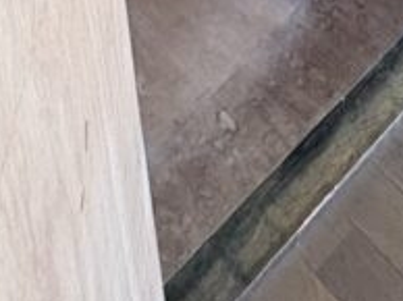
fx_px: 860
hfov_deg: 25.6
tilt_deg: -19.1
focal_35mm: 74
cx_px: 351
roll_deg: +1.1
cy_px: -484
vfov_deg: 13.0
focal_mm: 2.22
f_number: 2.2
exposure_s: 1/60
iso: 640
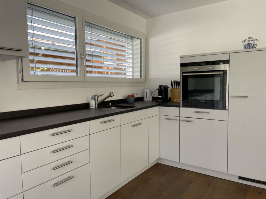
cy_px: 100
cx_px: 133
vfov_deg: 53.1
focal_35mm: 26
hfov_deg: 67.3
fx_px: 200
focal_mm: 4.2
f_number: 1.6
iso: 32
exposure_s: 1/141
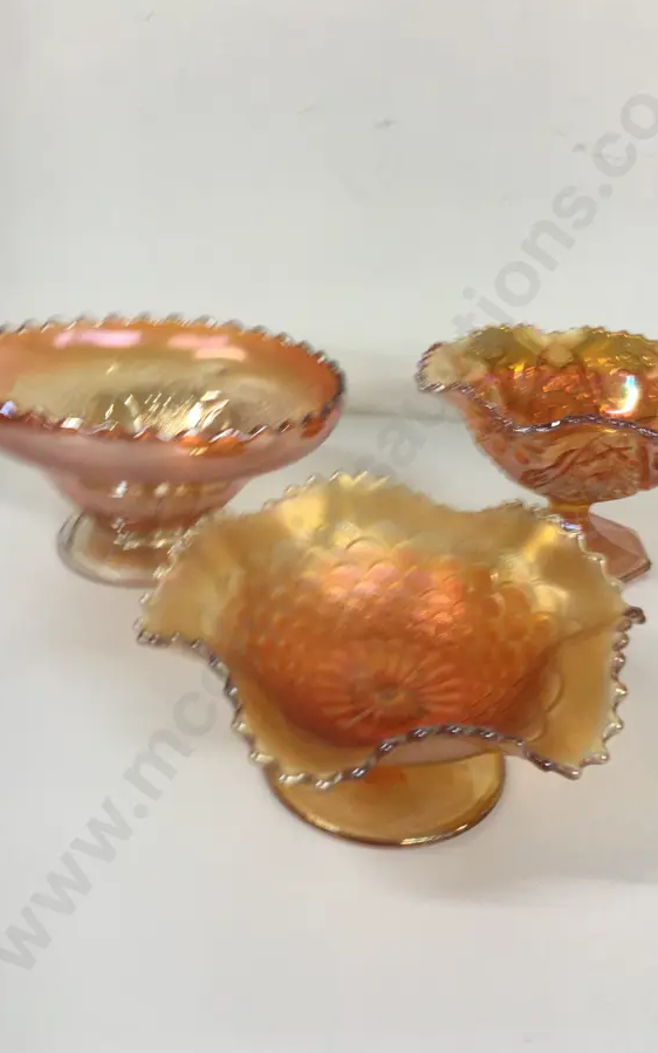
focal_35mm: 35
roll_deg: -0.8
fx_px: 1004
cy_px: 488
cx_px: 363
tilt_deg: -23.2
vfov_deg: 55.3
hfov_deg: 36.2
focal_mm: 4.15
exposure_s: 1/33
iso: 50
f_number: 2.2
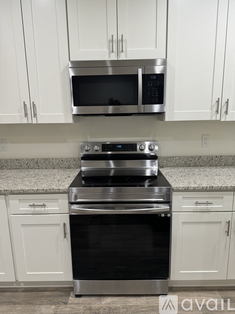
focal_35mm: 24
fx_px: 217
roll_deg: +1.4
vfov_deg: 71.6
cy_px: 157
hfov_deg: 56.8
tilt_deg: -11.7
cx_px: 118
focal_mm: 6.86
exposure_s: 1/60
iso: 125
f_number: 1.78
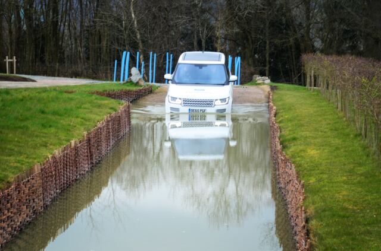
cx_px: 190
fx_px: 1425
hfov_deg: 15.2
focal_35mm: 135
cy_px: 126
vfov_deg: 10.1
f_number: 13
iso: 200
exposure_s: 1/25
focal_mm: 90
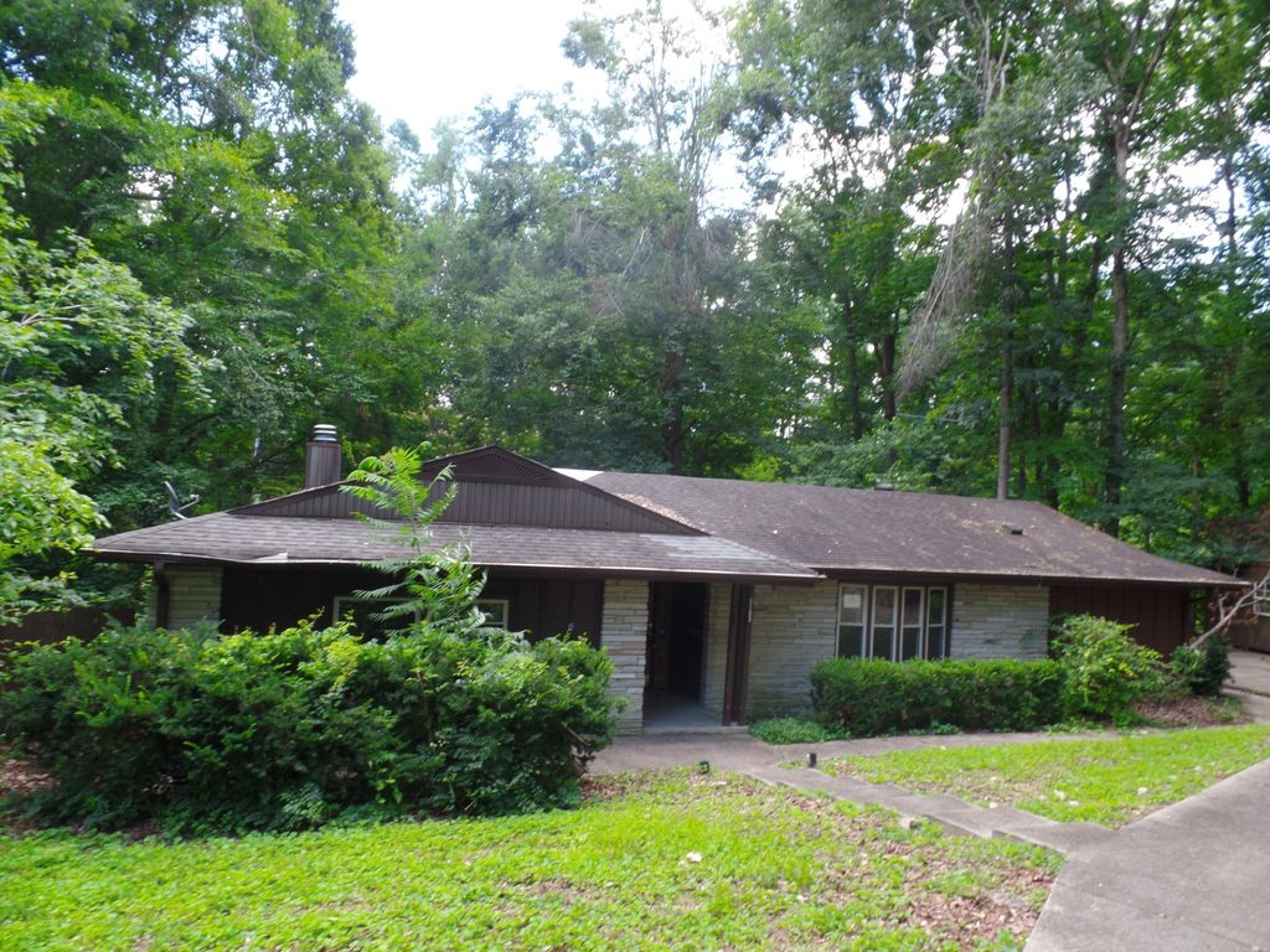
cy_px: 476
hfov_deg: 73.9
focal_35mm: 23
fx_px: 844
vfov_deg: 58.9
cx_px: 635
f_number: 3.2
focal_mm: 4.1
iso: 100
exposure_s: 1/90
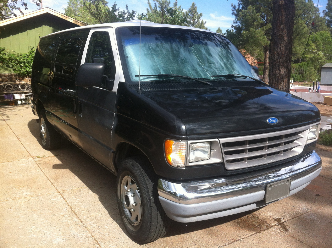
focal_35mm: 35
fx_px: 335
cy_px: 124
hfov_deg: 52.7
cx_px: 166
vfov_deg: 40.6
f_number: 2.8
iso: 80
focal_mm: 3.85
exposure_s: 1/559
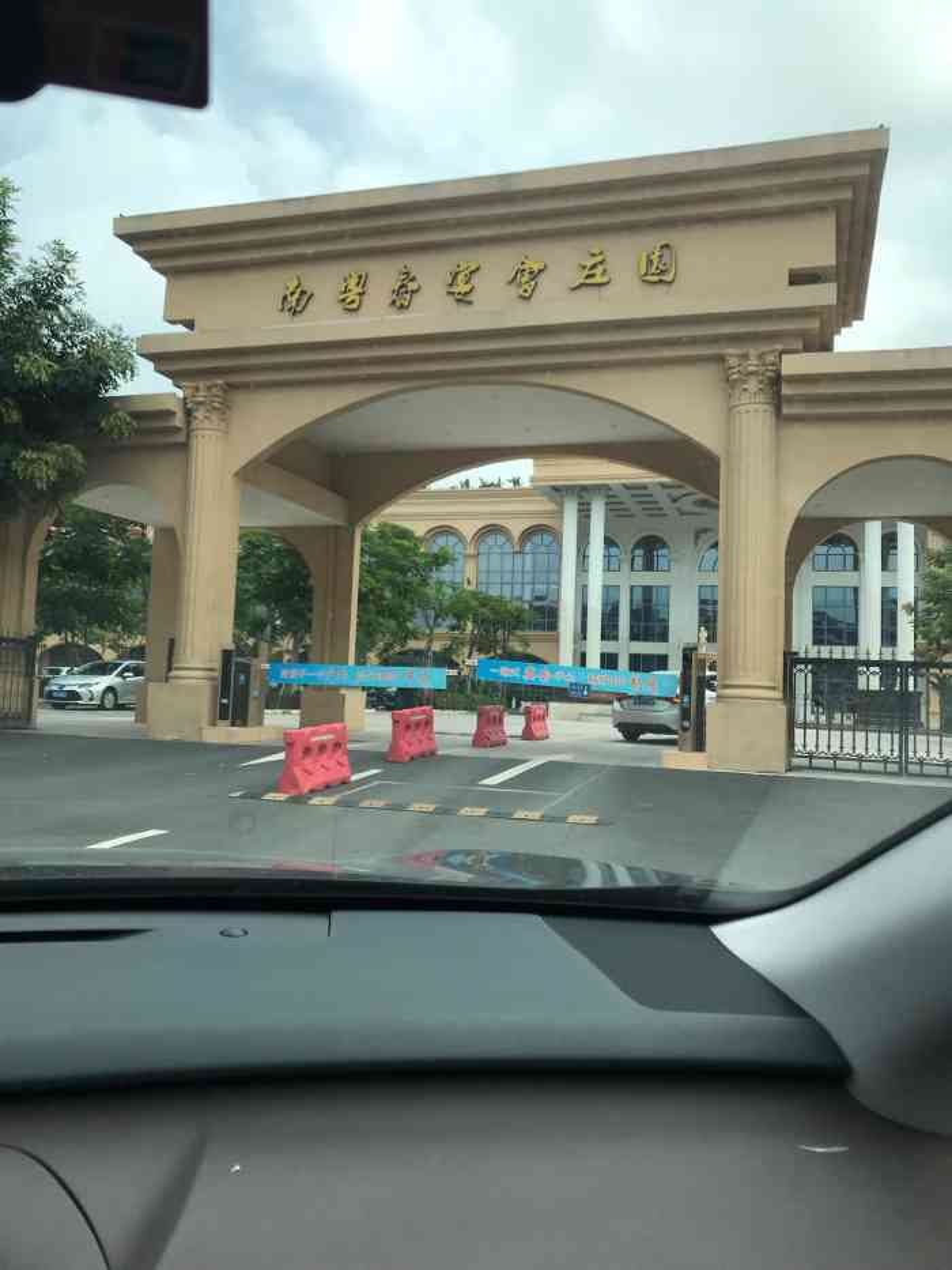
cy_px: 635
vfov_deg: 63.4
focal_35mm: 28
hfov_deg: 49.8
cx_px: 476
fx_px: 1026
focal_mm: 3.99
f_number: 1.8
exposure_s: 1/1277
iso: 20
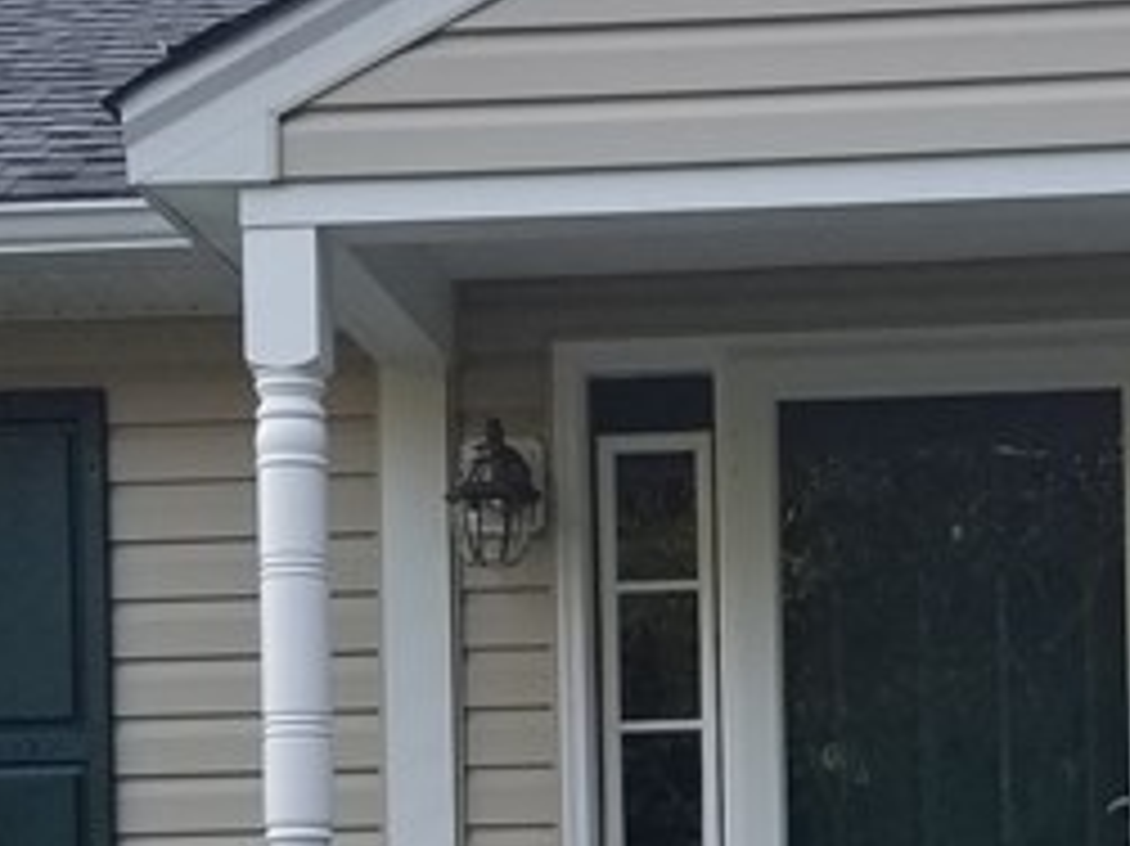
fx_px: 3459
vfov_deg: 13.5
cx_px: 918
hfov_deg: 18.4
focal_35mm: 106
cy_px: 1066
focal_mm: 4.25
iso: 50
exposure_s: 1/206
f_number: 1.7
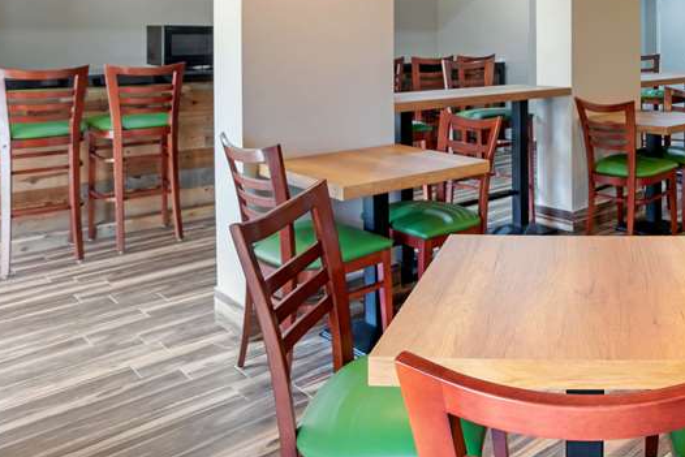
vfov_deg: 35.2
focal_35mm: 35
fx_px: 666
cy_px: 29
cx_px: 588
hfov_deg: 49.7
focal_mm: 18
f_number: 10
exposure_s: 1/10
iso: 320
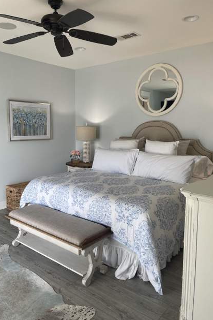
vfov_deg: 65.5
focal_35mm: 28
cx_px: 102
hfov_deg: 46.4
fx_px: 248
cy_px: 155
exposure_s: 1/120
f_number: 1.6
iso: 40
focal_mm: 5.1
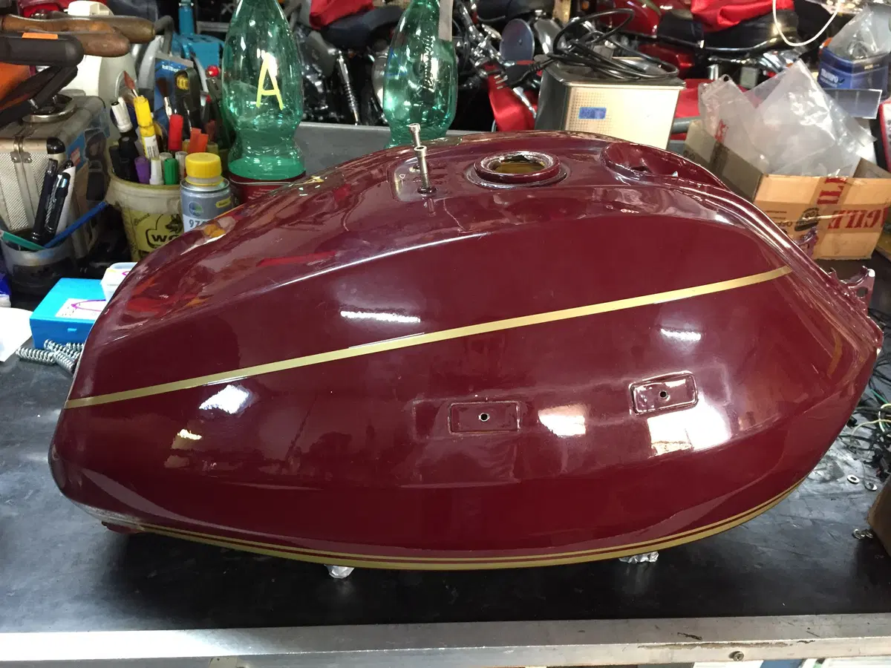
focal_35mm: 29
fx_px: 746
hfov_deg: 61.7
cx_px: 446
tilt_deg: -29.8
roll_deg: -4.9
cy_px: 334
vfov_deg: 48.2
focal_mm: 4.15
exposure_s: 1/20
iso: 250
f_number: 2.2
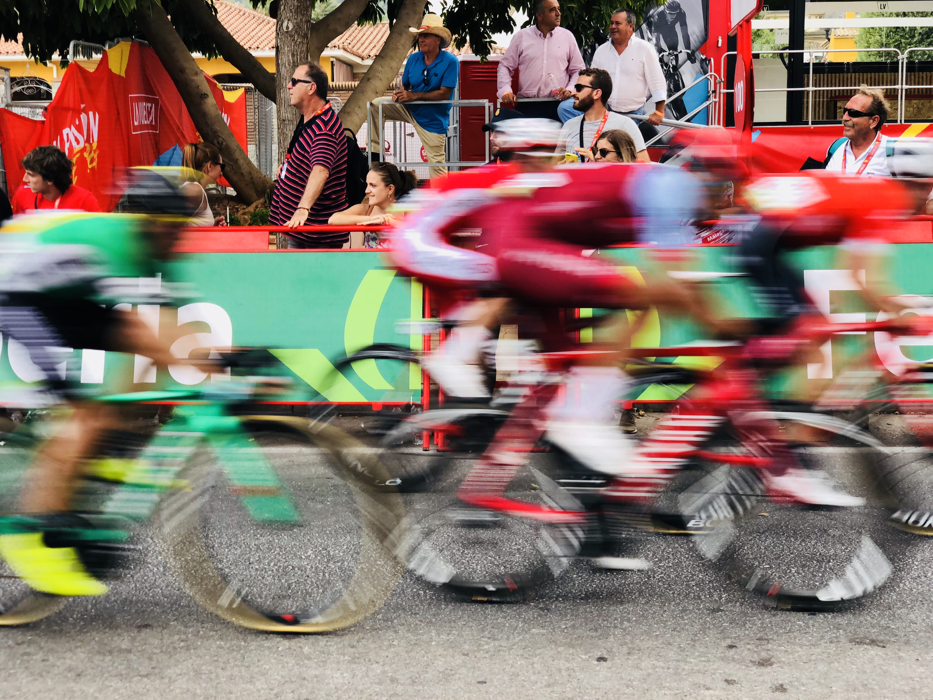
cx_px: 466
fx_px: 1402
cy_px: 350
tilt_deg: -7.0
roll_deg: +1.4
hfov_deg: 36.8
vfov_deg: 28.0
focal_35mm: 52
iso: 32
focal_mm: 6
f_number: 2.4
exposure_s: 1/114
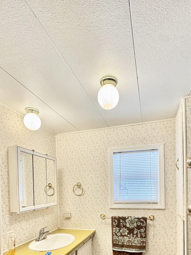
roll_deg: +1.5
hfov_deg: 63.3
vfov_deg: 73.5
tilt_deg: -0.8
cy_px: 191
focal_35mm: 21
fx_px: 154
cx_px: 105
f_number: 2.2
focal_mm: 2.22
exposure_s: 1/120
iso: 250
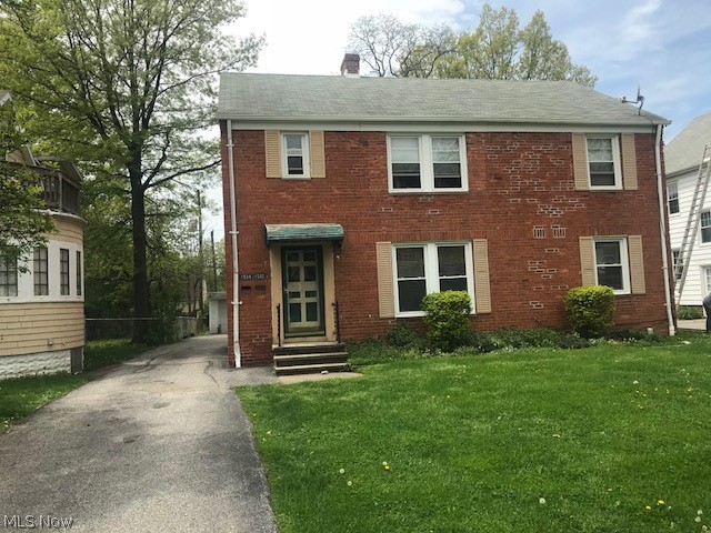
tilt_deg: +5.6
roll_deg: +1.9
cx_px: 356
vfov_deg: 49.7
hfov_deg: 63.4
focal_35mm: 28
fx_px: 575
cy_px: 266
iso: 20
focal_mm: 3.99
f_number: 1.8
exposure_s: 1/1880
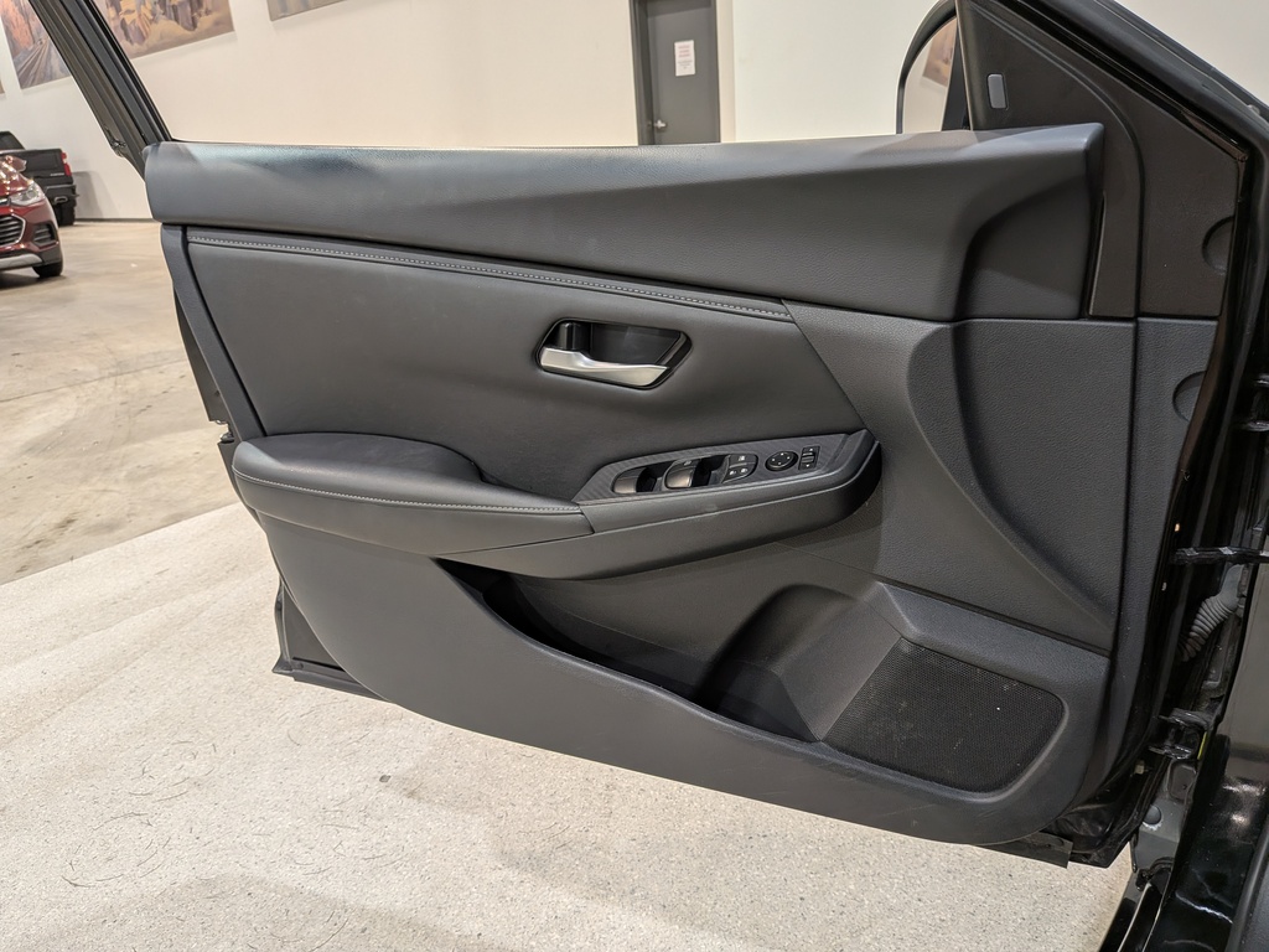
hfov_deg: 71.6
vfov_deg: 56.8
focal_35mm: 24
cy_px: 476
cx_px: 634
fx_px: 880
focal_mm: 4.53
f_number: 1.7
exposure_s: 1/165
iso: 28
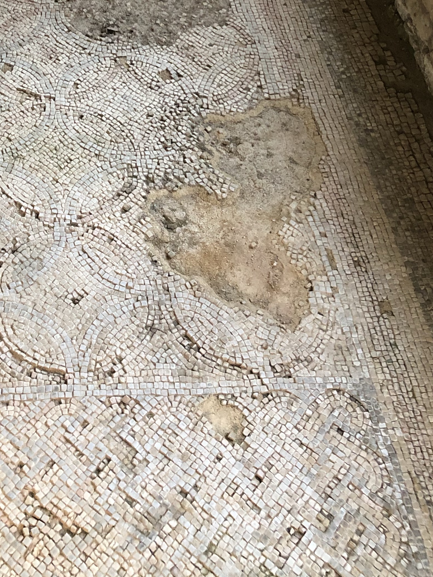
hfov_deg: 26.3
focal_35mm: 54
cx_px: 57
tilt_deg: -43.7
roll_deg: +0.4
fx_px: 901
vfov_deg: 33.7
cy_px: 60
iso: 100
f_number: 1.8
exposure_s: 1/17
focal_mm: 3.99
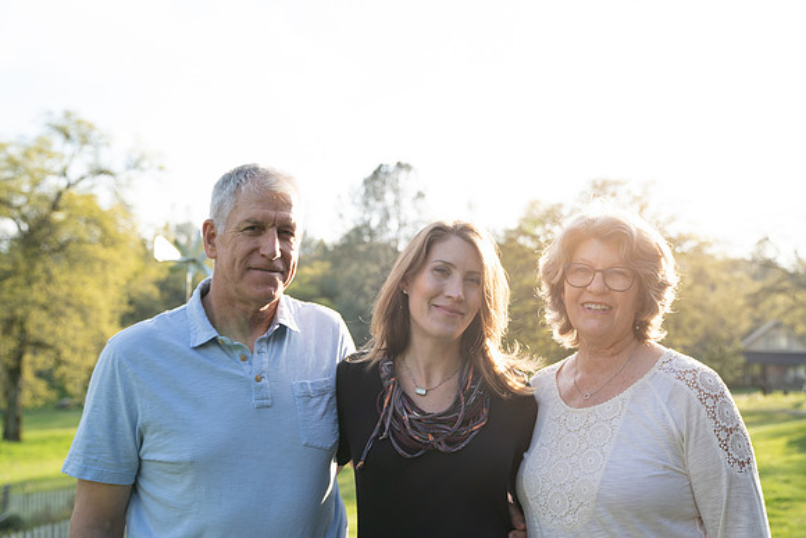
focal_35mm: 36
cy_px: 269
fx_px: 806
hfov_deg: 53.1
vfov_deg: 36.9
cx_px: 403
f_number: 3.5
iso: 125
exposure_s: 1/250
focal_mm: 36
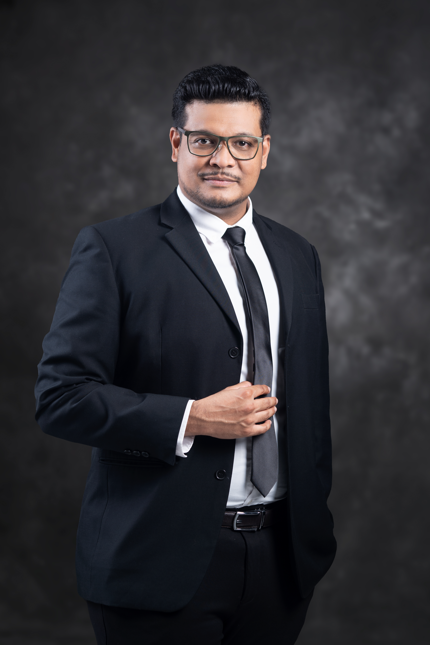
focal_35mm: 112
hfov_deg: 12.2
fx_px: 2007
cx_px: 215
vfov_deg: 18.3
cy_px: 322
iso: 125
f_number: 4
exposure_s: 1/250
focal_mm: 112
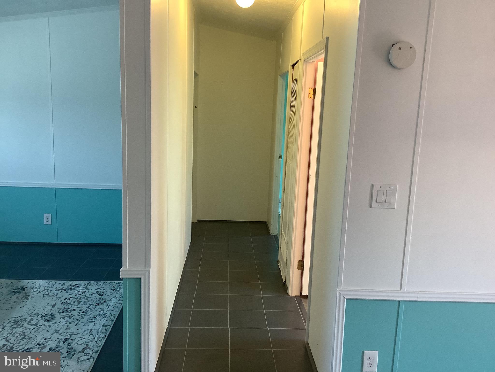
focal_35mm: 31
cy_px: 186
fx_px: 443
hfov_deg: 58.4
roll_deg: -1.9
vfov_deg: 45.4
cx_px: 248
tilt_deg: -10.3
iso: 160
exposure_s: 1/60
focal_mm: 3.3
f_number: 2.4
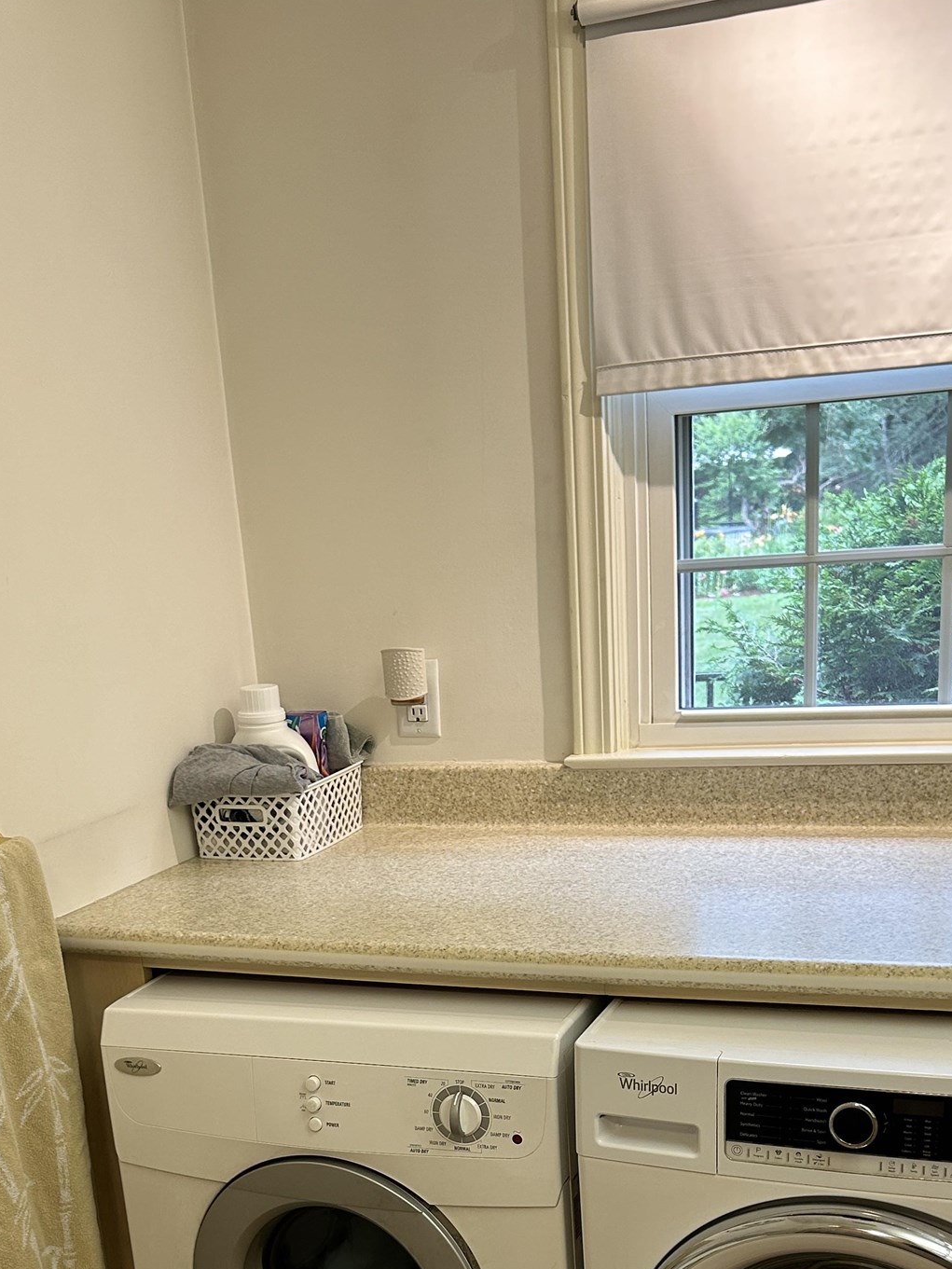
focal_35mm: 44
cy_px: 1037
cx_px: 398
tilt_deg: -18.8
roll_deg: +5.7
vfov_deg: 40.9
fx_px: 1613
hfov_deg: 32.8
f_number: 1.5
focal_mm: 5.7
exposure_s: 1/120
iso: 100
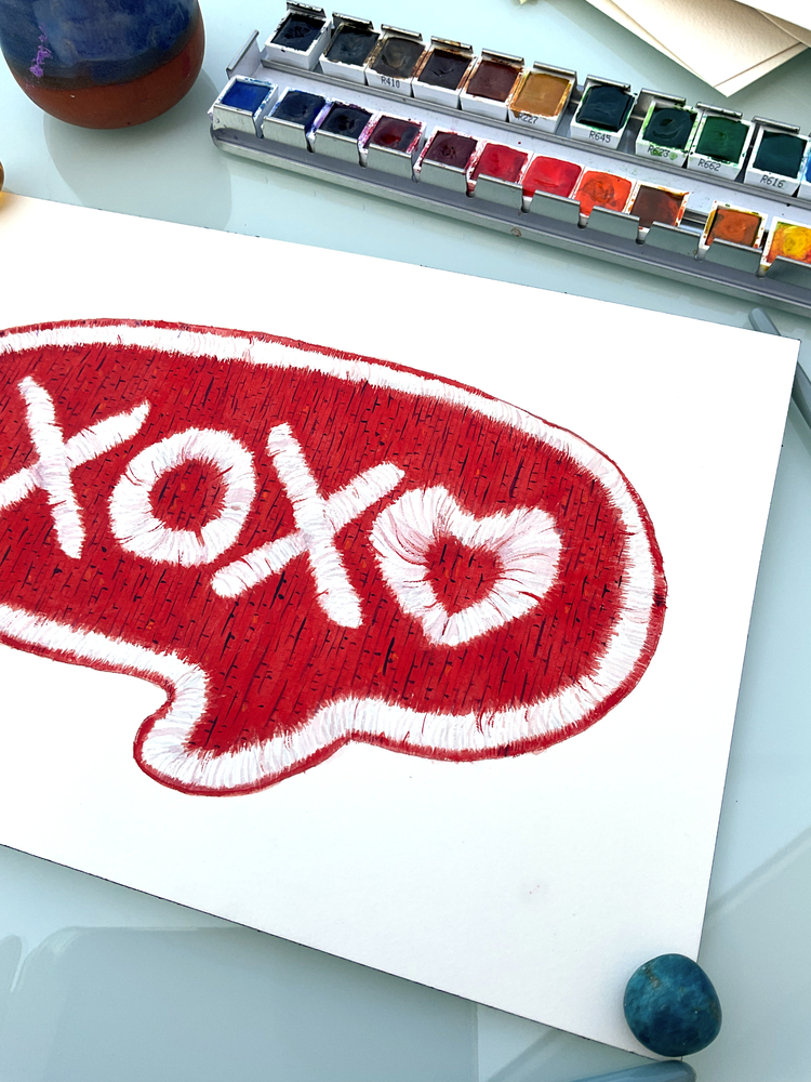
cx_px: 406
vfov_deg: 61.7
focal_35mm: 29
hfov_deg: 48.2
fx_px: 906
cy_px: 541
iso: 16
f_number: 1.8
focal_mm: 3
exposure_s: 1/792
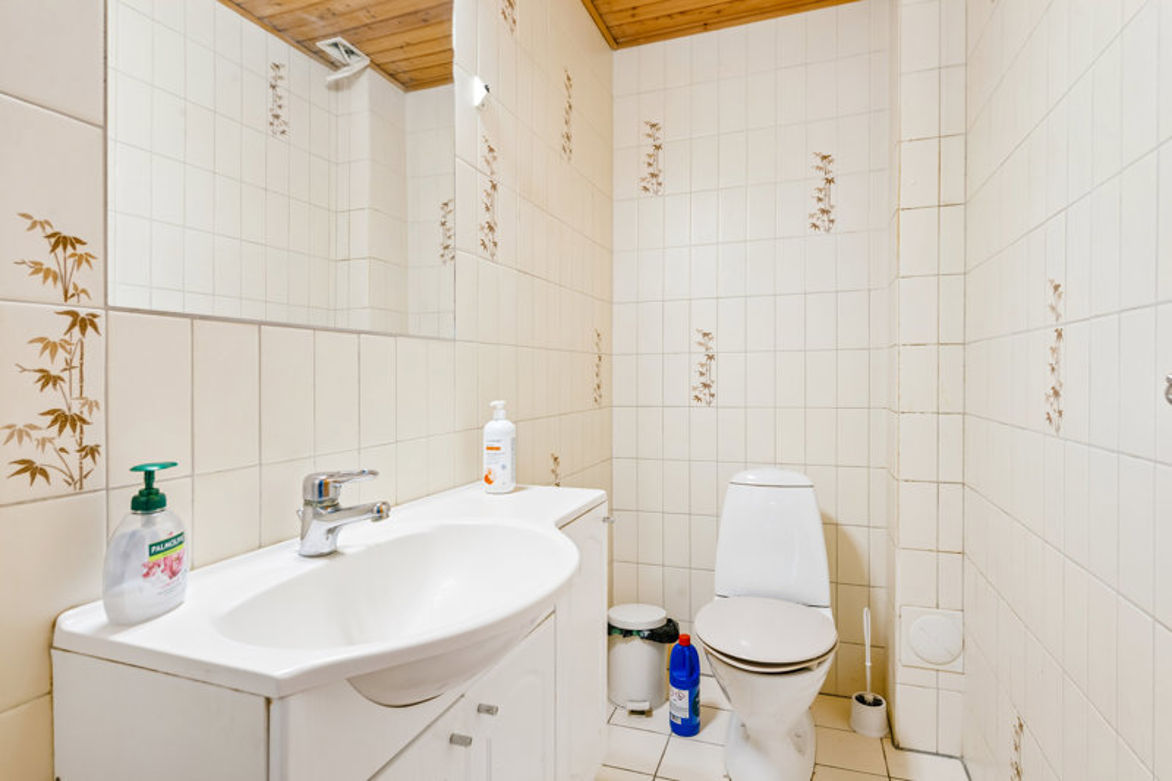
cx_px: 586
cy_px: 390
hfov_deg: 86.9
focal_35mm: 19
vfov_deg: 64.5
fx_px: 618
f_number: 9
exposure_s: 1/2.5
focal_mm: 19
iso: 320
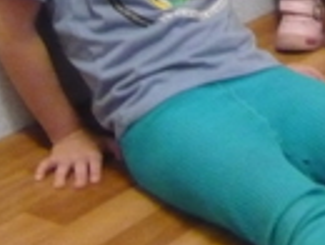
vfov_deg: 13.0
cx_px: 408
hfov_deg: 16.4
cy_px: 35
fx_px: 1072
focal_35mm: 114
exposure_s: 1/25
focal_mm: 5.5
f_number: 2.8
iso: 1250
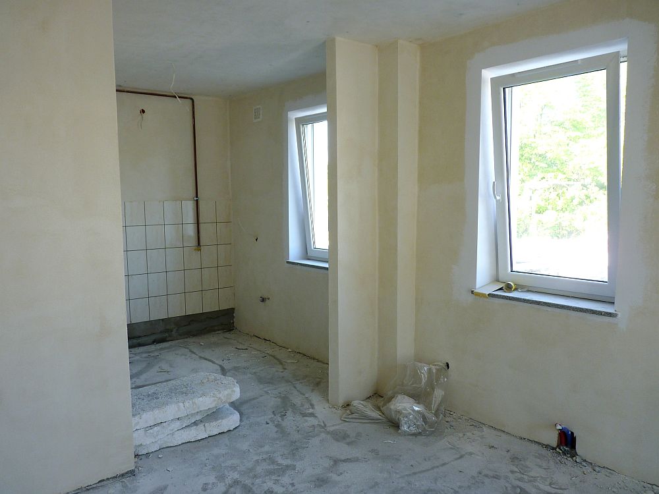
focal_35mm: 27
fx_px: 514
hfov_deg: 65.3
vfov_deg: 51.4
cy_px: 247
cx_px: 330
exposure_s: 1/40
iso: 80
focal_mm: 4.8
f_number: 2.8
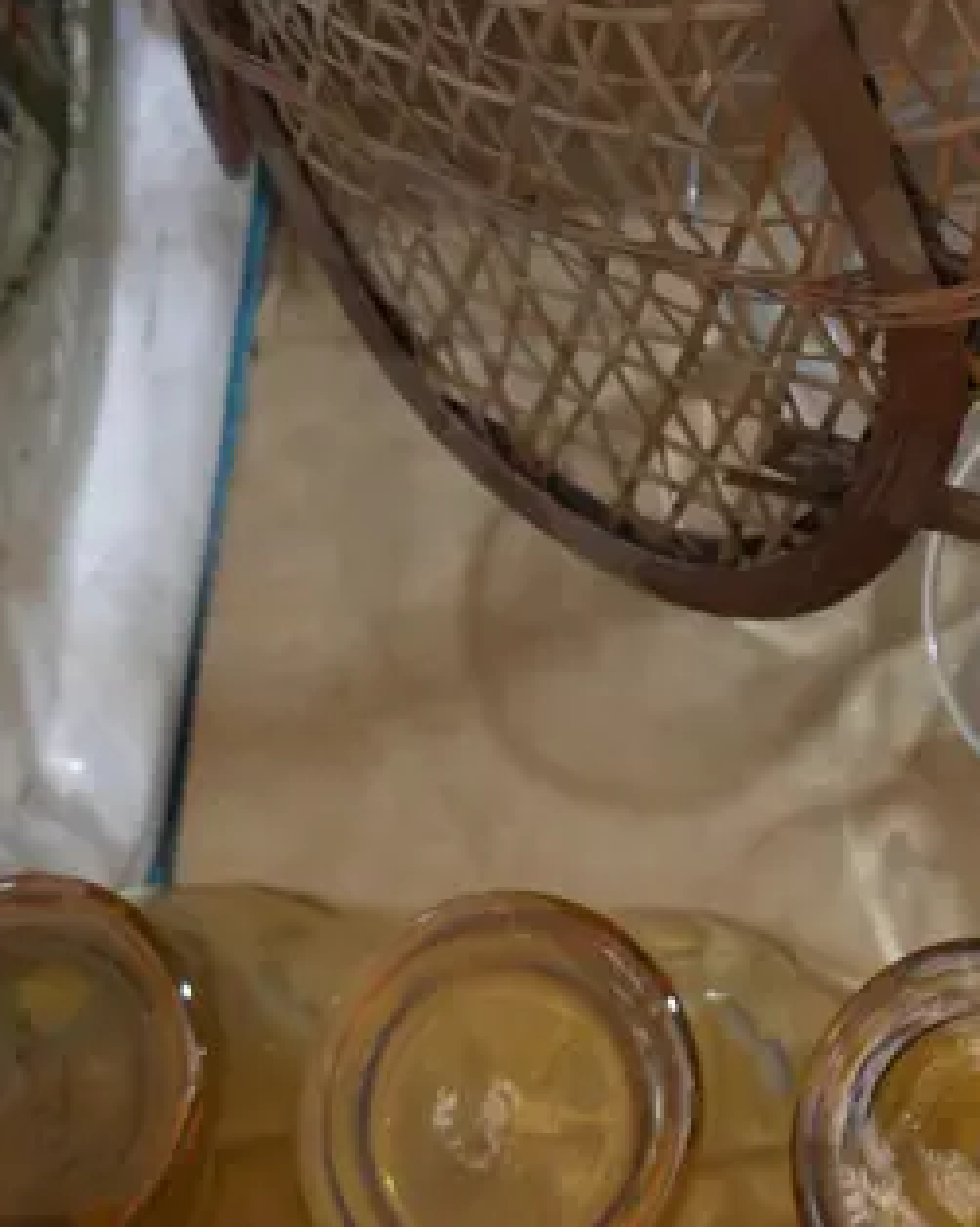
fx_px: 3700
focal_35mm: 102
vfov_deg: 18.0
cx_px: 859
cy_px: -180
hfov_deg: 14.9
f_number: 3.6
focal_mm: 16
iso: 1600
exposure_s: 1/60
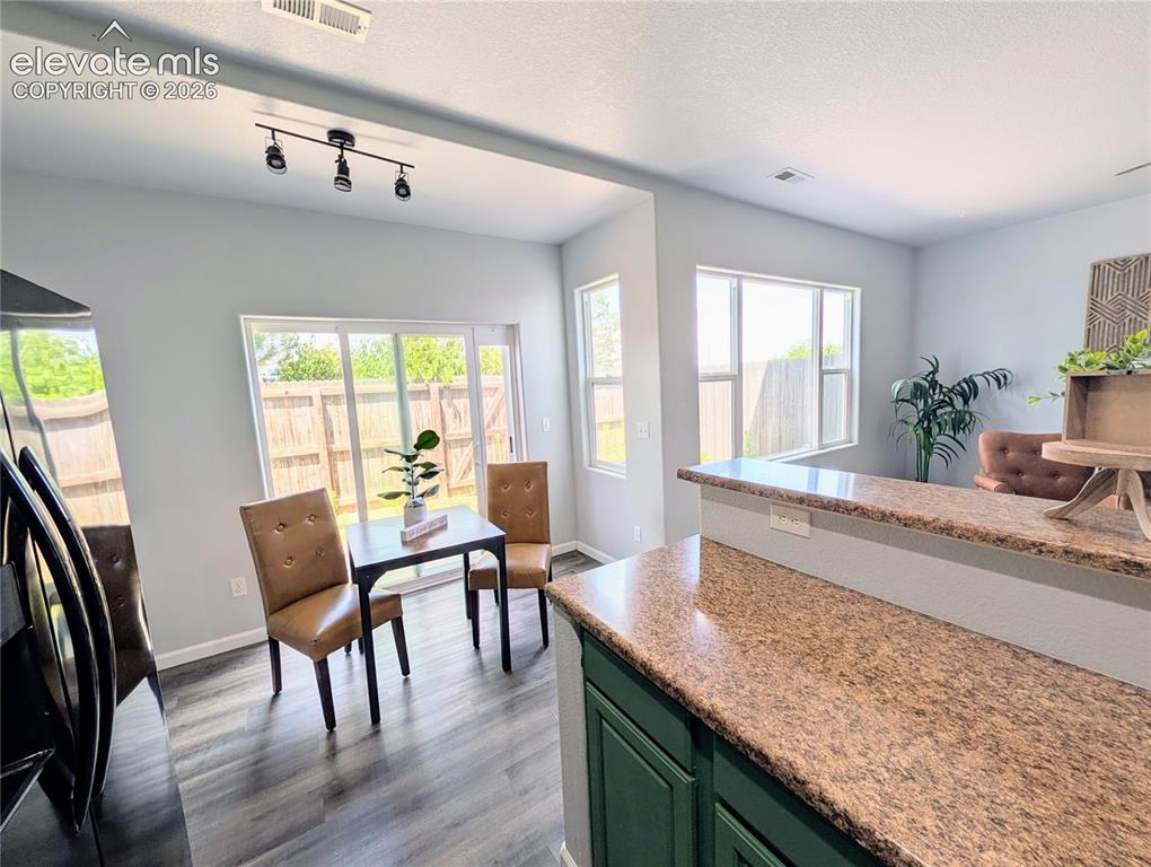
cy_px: 434
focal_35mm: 12
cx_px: 576
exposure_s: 1/518
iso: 58
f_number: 1.7
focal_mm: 2.02
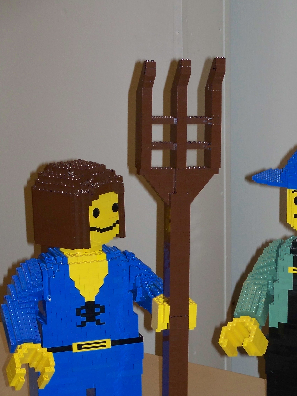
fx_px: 1361
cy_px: 264
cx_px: 214
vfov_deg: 16.5
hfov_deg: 12.4
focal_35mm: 119
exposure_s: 1/125
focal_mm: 17.3
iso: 200
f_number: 3.6
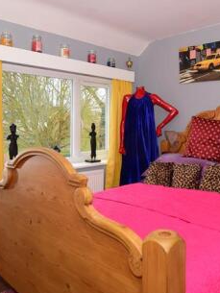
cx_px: 133
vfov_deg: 57.9
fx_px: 263
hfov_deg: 45.2
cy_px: 118
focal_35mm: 31
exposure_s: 1/20
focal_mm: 10
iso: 400
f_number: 5.6
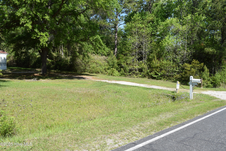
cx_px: 113
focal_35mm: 30
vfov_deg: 43.6
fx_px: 188
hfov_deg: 61.9
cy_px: 76
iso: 200
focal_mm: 20
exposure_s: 1/320
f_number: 9
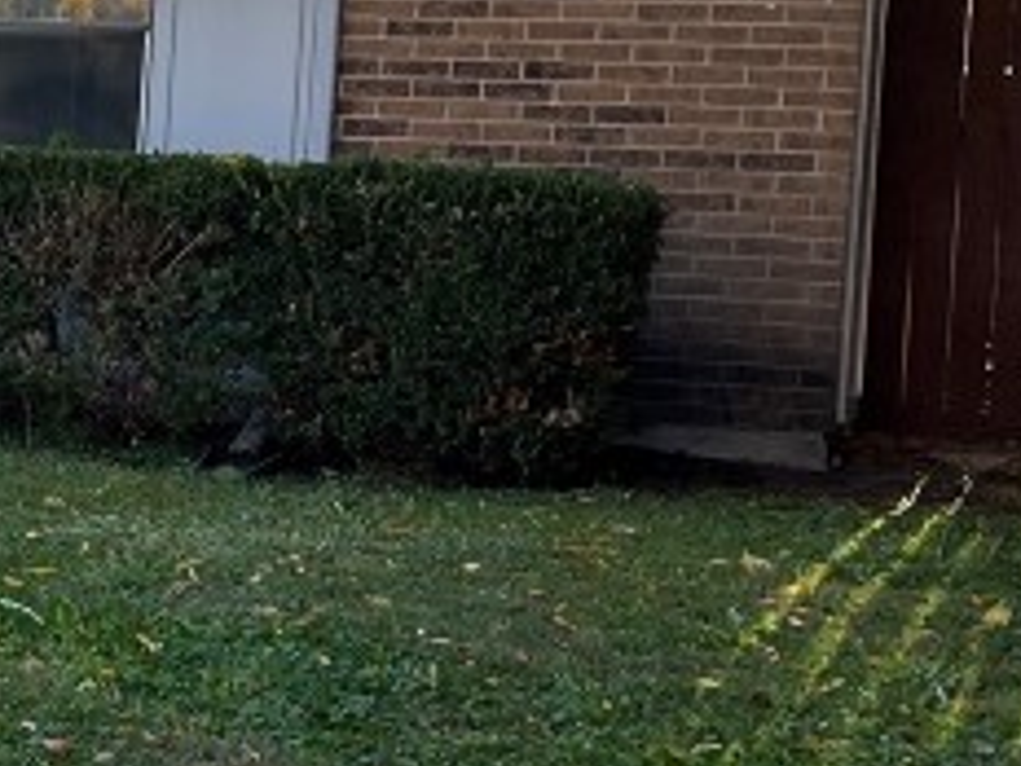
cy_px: 313
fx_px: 3392
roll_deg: -1.7
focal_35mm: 115
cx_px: -669
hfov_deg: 15.3
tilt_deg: -3.2
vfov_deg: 12.9
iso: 50
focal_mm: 5.7
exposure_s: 1/902
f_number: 1.5
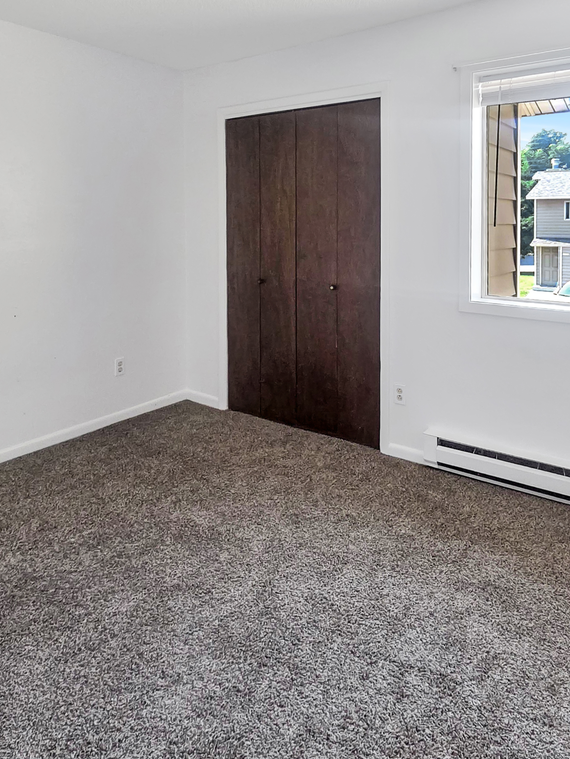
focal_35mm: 19
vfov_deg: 84.6
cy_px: 395
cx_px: 325
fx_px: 417
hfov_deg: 68.4
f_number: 2.2
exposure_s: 1/359
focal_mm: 2.2
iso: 500
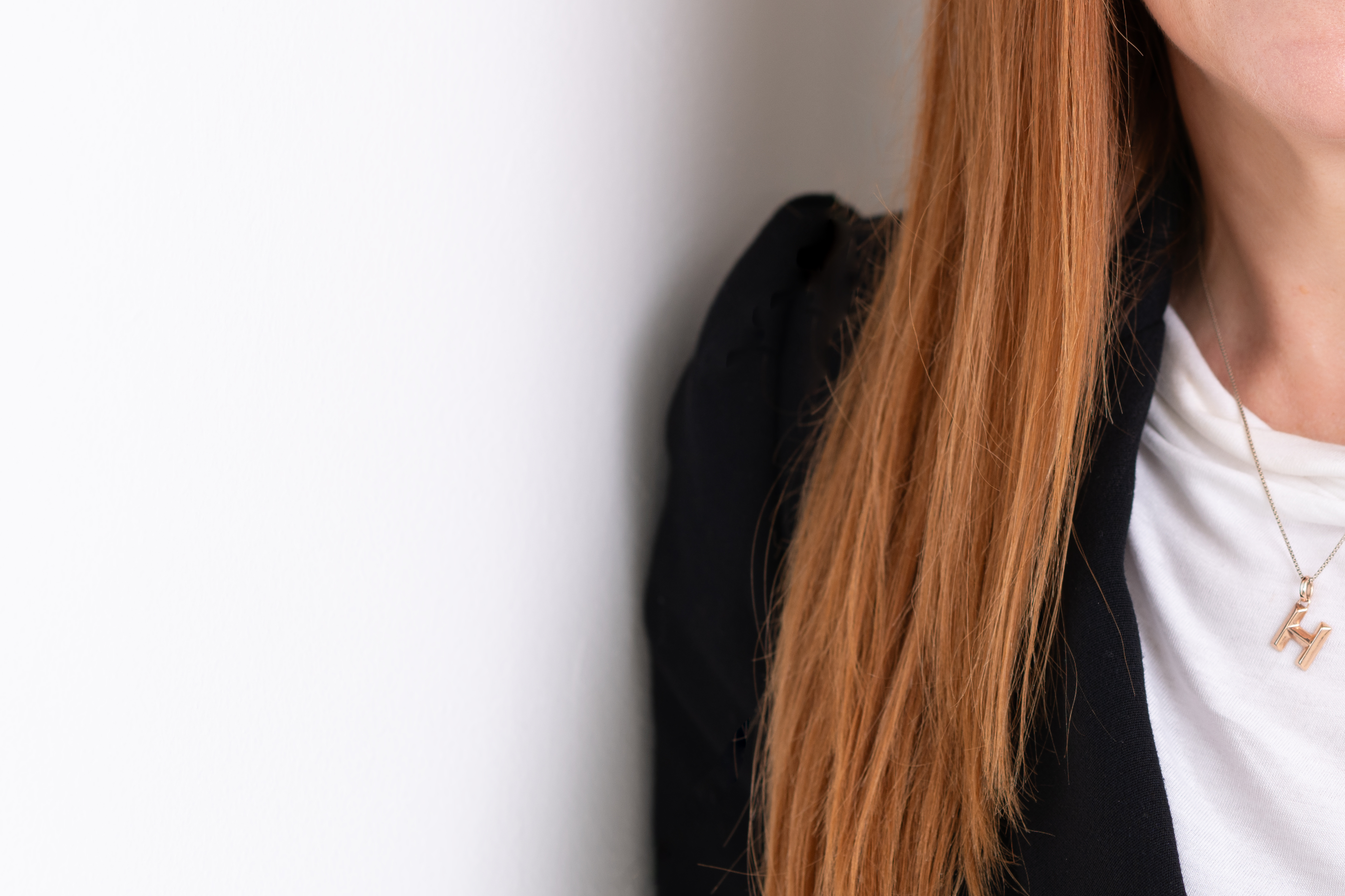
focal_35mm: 204
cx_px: 1222
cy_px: 145
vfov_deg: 6.7
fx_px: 7621
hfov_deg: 10.0
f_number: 2.8
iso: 100
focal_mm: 85
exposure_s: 1/125
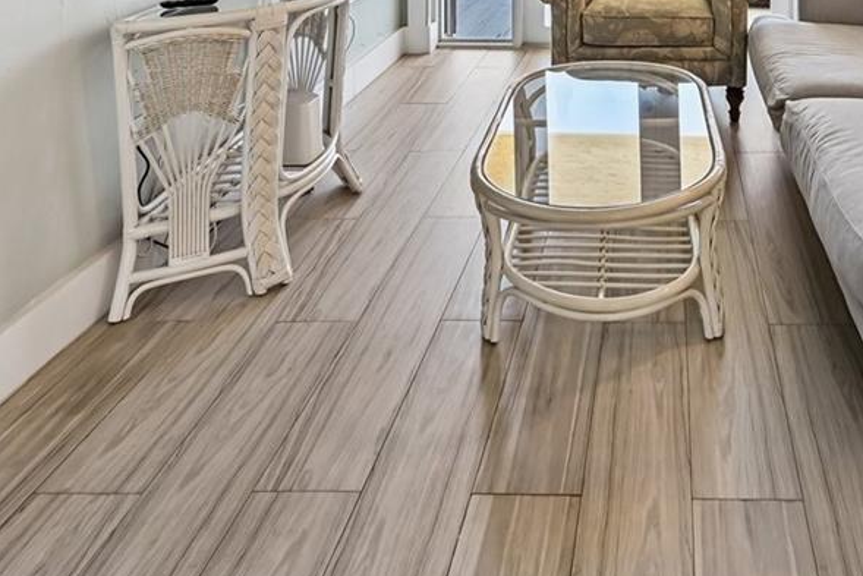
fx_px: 911
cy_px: -171
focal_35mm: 38
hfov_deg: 48.6
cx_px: 655
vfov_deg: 28.7
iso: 100
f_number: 6.3
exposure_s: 1/60
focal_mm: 14
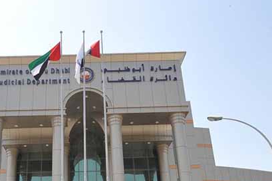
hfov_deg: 44.5
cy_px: 161
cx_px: 80
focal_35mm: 43
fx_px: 325
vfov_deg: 29.9
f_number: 14
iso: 800
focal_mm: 22
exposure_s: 1/400
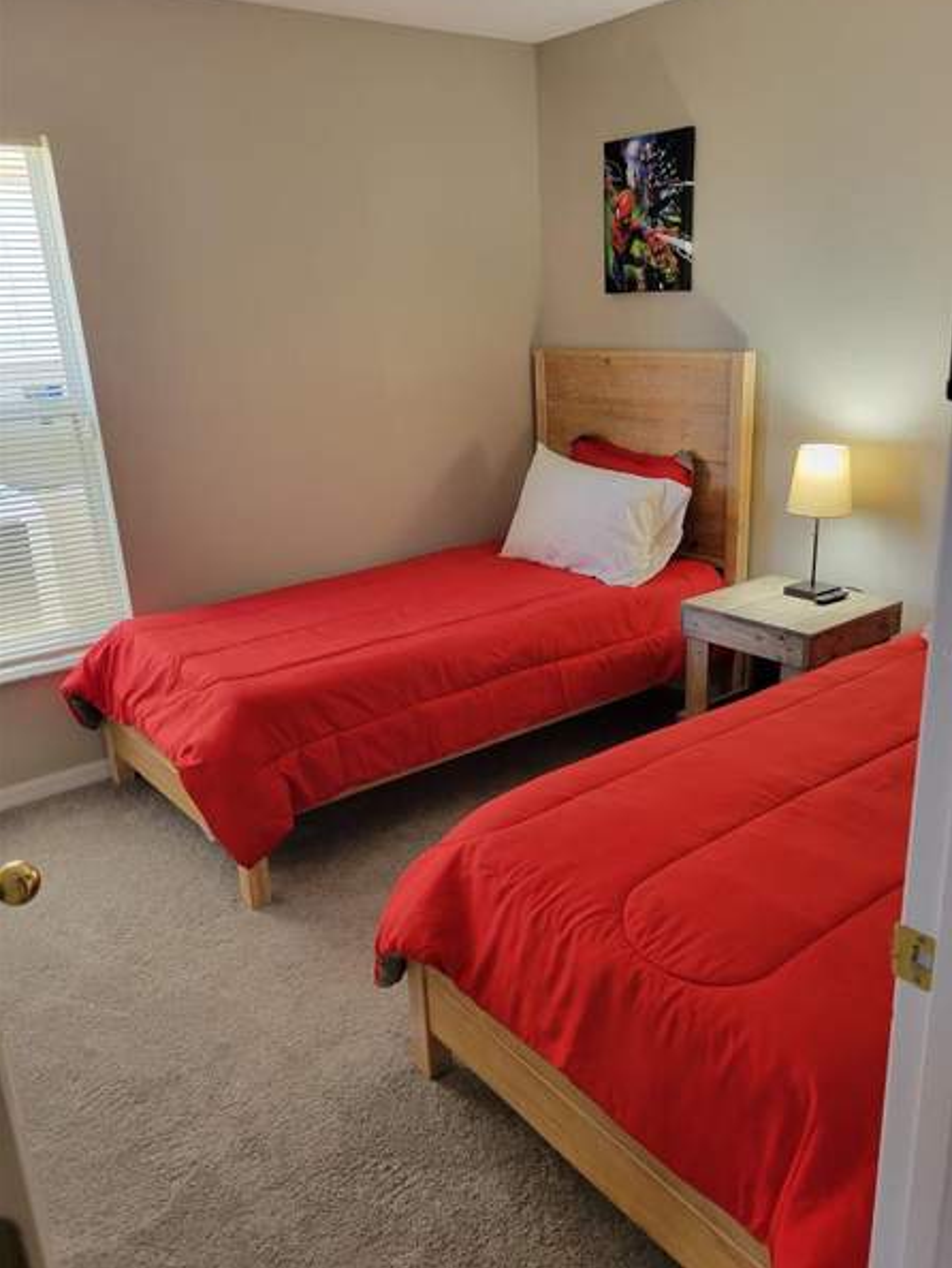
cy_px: 655
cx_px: 510
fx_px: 1026
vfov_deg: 63.4
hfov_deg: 49.7
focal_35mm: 28
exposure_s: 1/60
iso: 160
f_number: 1.8
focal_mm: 5.4
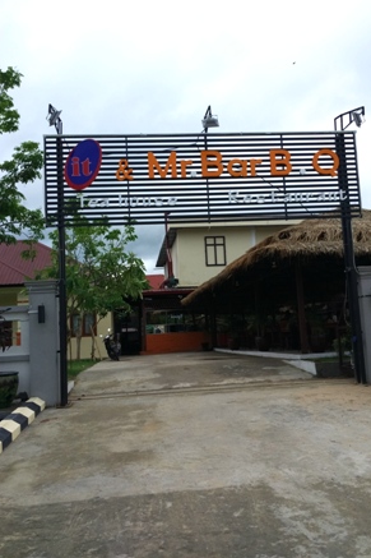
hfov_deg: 41.1
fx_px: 495
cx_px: 194
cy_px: 273
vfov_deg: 58.7
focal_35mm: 32
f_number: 2
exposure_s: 1/177
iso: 100
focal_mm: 4.12
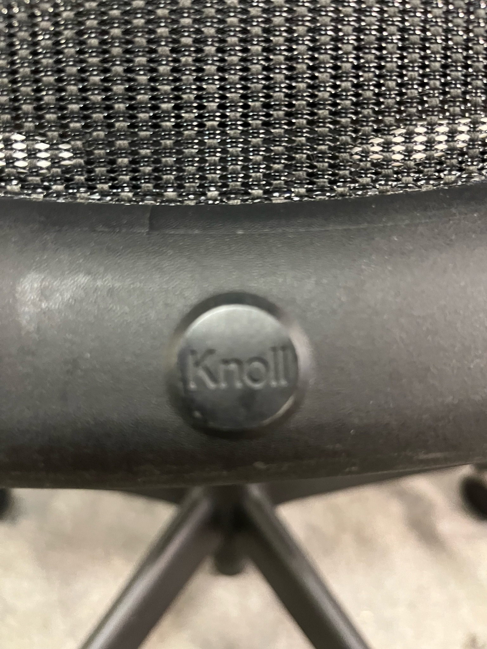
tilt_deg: -39.0
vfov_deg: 67.3
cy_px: 324
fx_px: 488
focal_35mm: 26
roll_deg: +2.1
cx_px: 244
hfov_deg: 53.0
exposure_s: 1/33
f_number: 1.6
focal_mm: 5.1
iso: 640
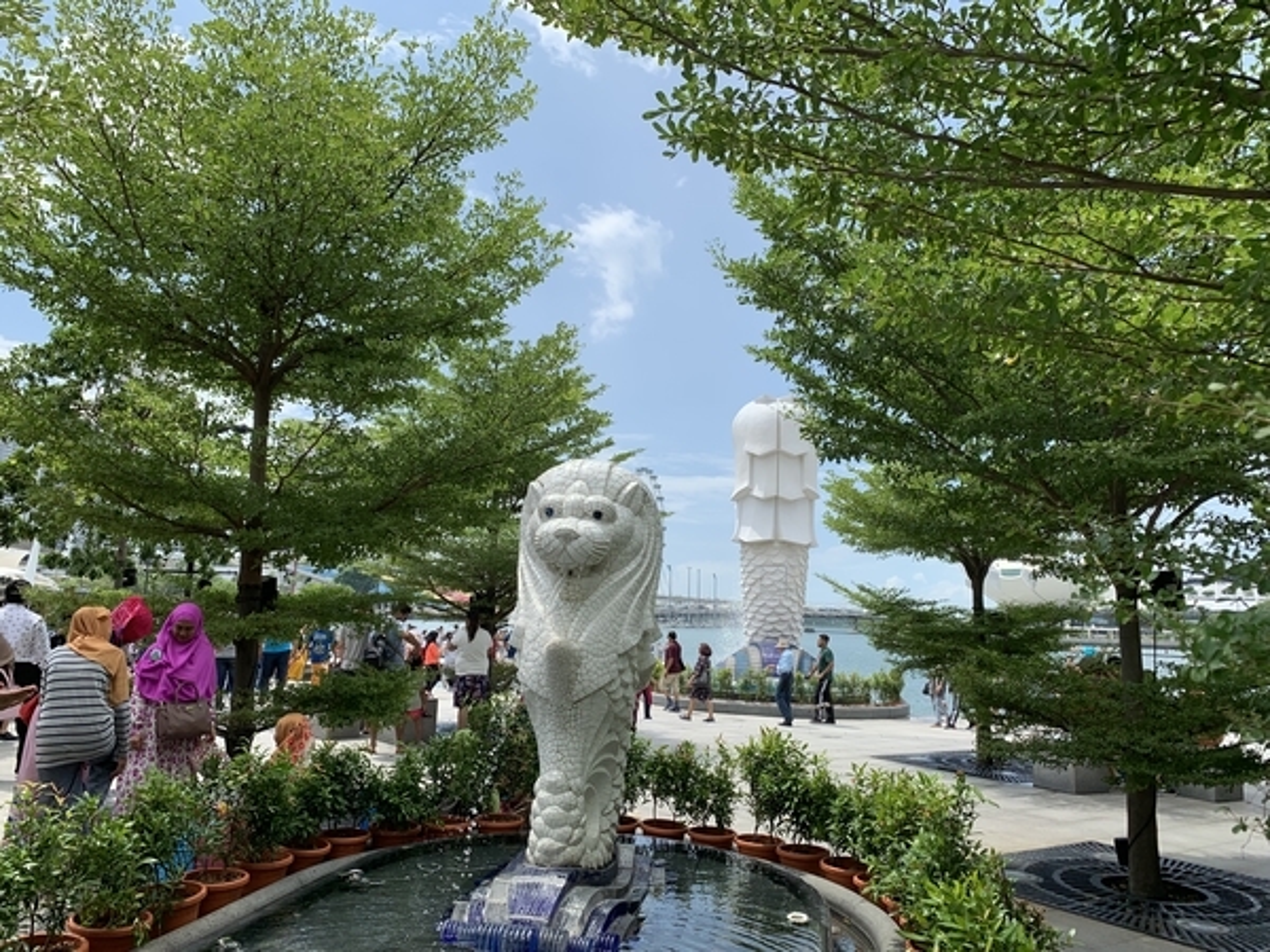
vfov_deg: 53.1
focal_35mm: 26
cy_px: 476
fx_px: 954
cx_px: 635
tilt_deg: +10.1
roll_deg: -1.9
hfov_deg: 67.3
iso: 25
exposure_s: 1/1812
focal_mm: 4.25
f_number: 1.8
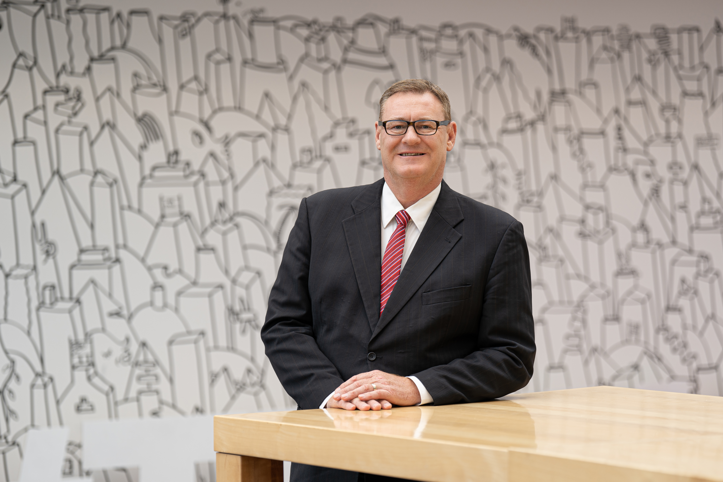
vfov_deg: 12.0
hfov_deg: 17.9
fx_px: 2289
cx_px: 362
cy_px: 241
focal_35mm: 114
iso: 100
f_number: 2.8
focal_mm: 114
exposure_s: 1/100
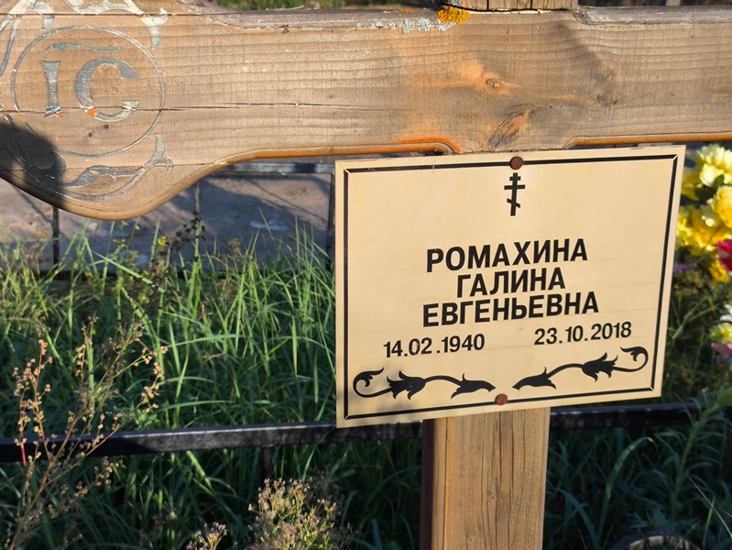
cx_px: 366
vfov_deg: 29.1
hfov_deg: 38.2
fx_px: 1058
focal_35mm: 50
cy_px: 275
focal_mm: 4.71
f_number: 1.7
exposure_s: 1/662
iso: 50
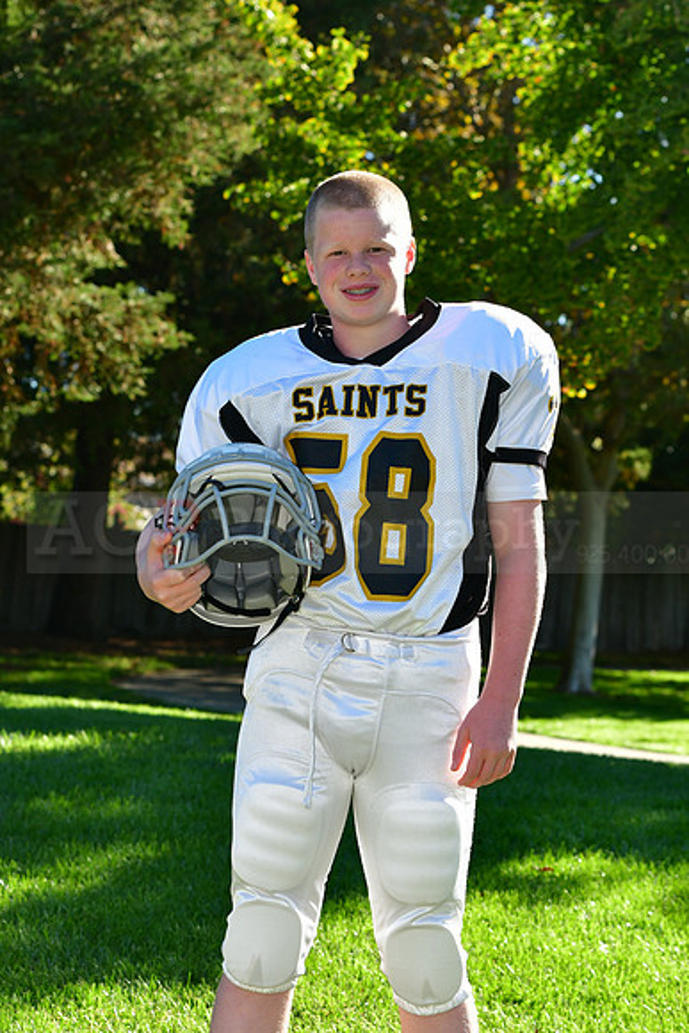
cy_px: 516
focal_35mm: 105
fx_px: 3012
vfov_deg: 19.5
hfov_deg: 13.0
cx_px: 344
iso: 400
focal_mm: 70
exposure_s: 1/500
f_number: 6.3
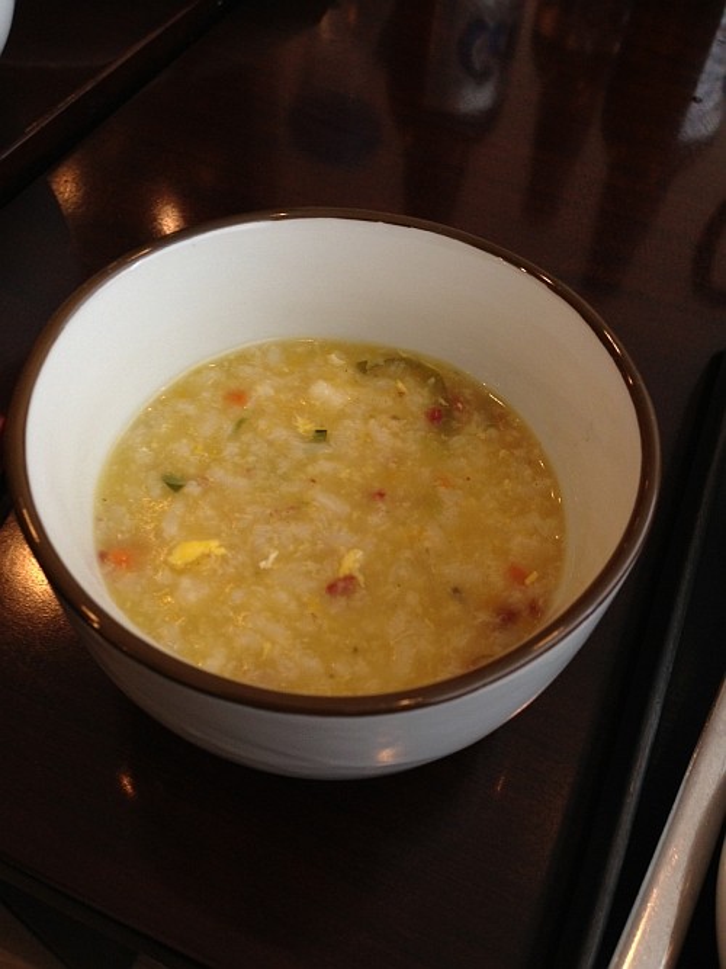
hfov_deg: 42.9
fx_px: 923
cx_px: 363
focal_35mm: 33
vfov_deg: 55.4
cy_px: 484
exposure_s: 1/20
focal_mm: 4.13
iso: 80
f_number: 2.4
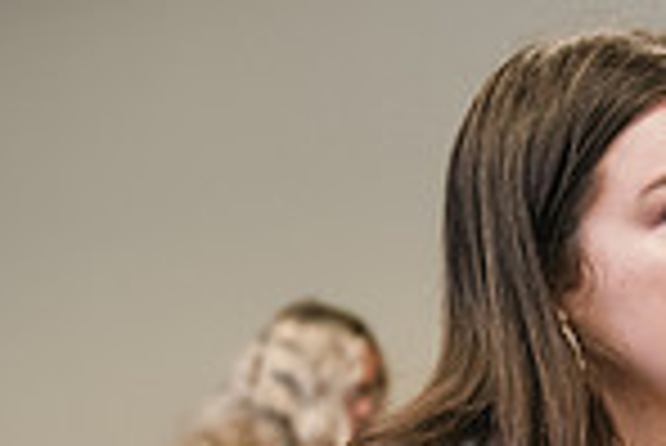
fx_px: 2611
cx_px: 716
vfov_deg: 9.7
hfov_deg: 14.2
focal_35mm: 141
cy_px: 403
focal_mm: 36
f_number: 2.8
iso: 1250
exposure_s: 1/200
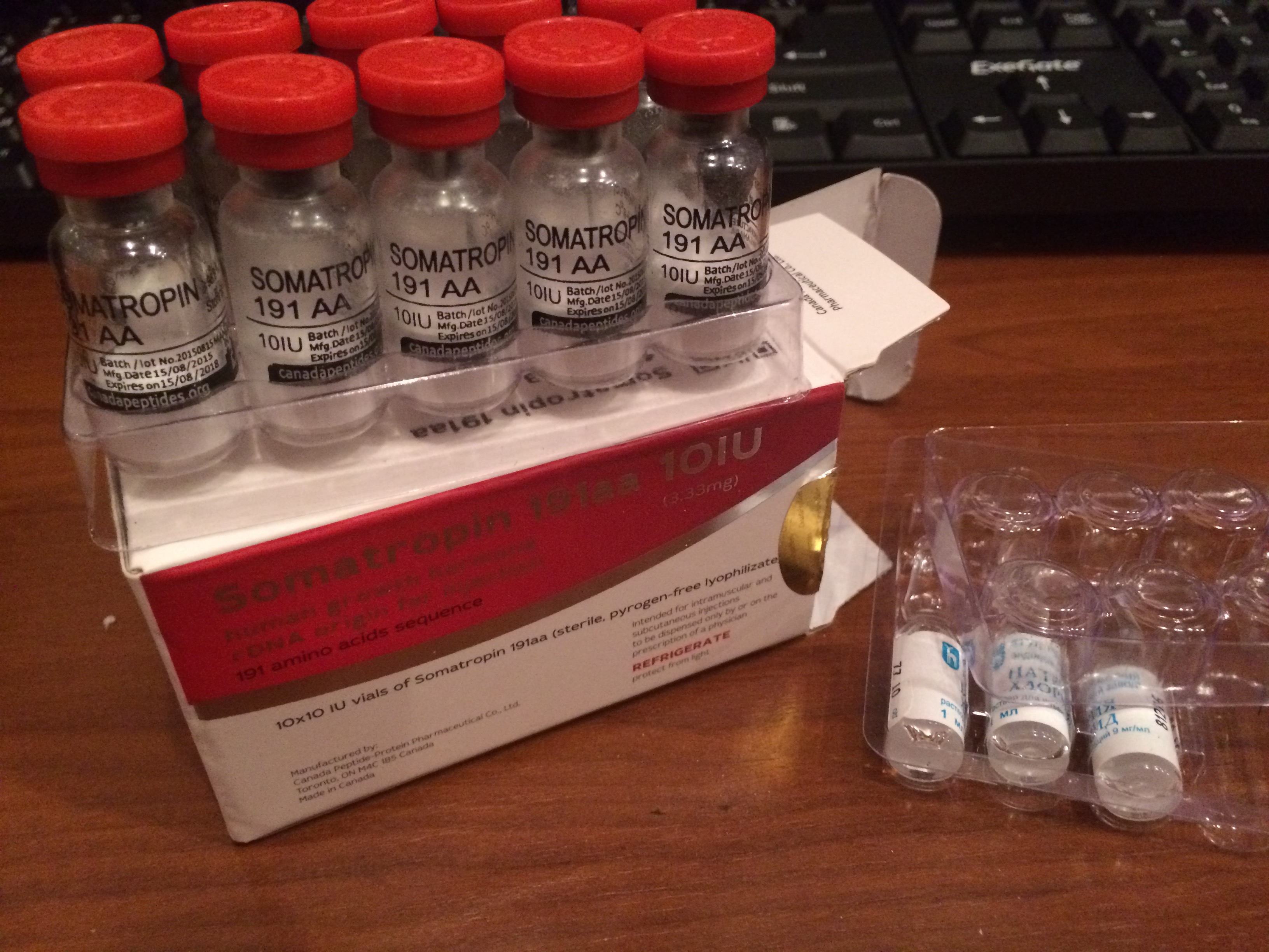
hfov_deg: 61.7
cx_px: 634
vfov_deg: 48.2
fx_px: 1063
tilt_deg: -40.1
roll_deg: +0.9
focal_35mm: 29
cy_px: 476
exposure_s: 1/17
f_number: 2.2
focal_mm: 4.15
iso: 400
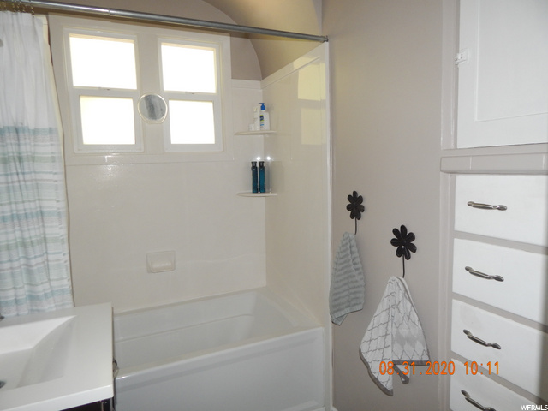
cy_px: 206
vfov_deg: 58.9
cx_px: 274
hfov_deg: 73.9
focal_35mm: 23
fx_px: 364
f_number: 3
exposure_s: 1/30
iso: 200
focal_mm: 4
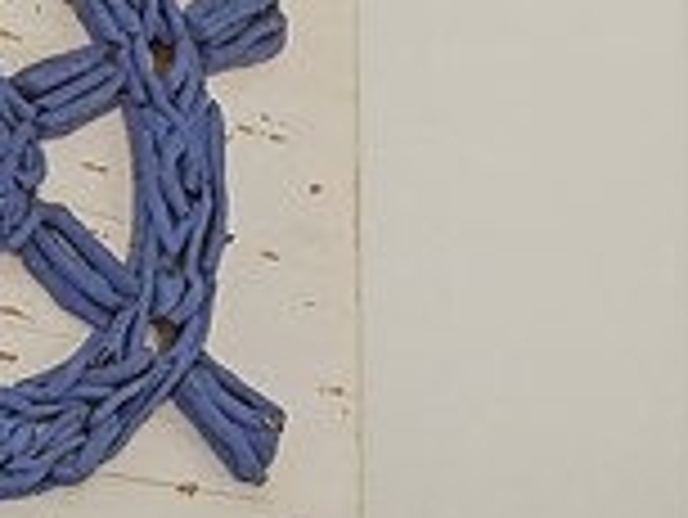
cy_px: 1009
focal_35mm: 117
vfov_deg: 11.5
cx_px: 459
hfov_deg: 16.8
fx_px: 2327
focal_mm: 14
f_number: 9
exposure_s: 1/100
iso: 1250
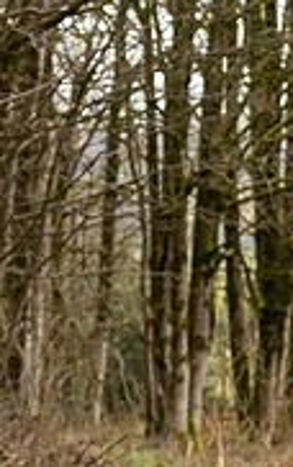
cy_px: 405
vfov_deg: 6.1
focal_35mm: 346
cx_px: 461
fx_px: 4414
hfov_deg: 3.8
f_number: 3.5
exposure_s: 1/1000
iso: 640
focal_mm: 70
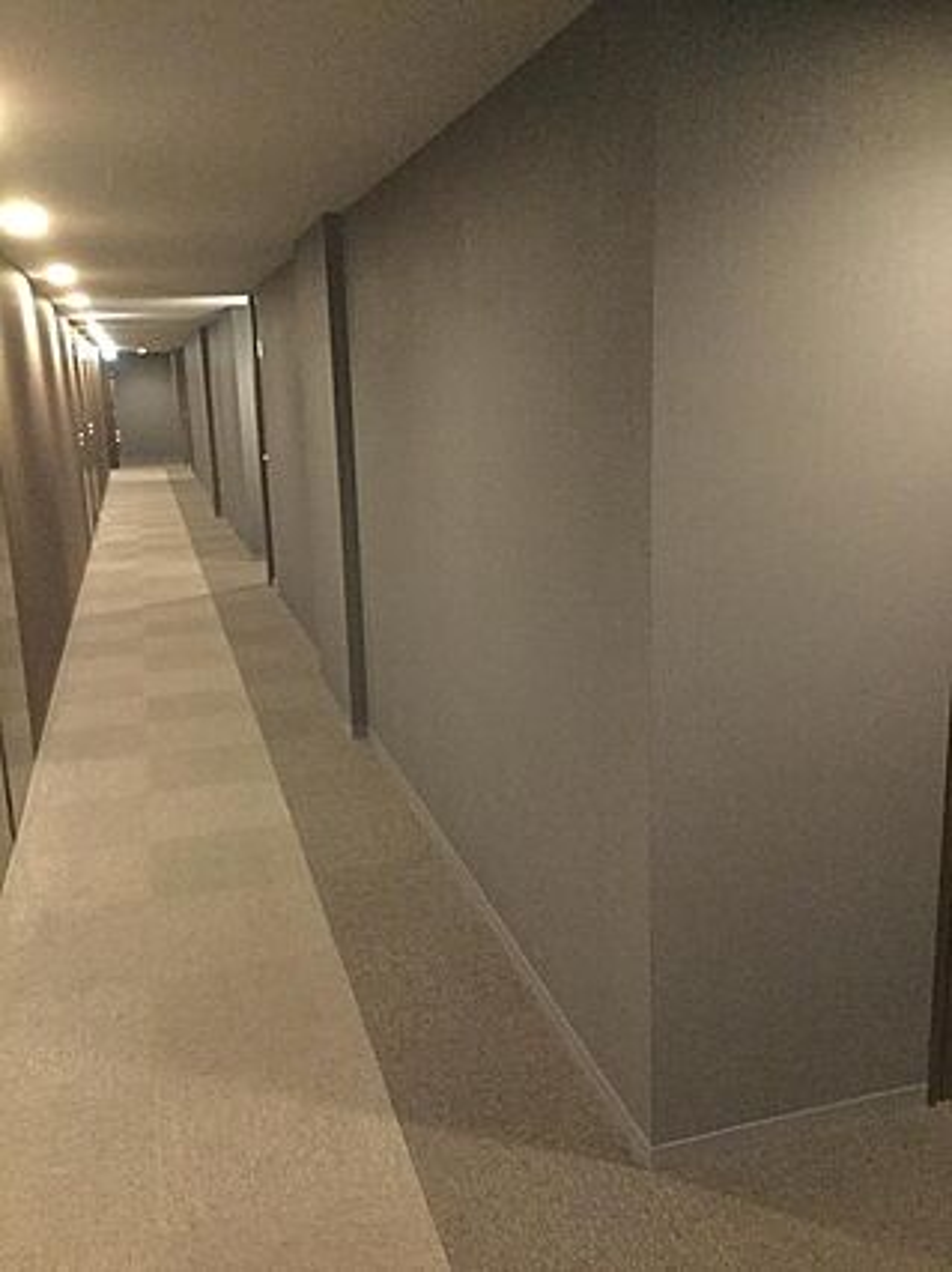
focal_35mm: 31
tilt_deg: -14.2
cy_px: 636
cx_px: 476
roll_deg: -0.4
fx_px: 1138
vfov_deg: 58.4
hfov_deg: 45.4
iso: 640
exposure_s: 1/15
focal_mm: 3.3
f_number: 2.4
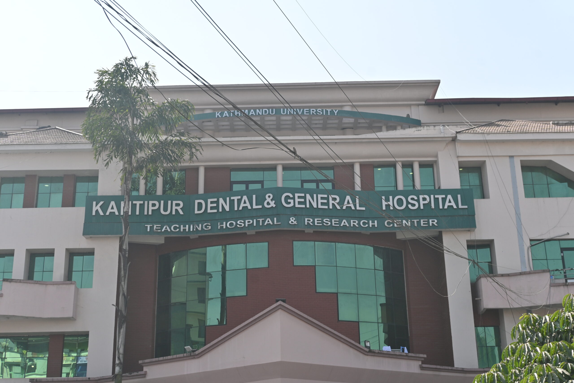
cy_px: 192
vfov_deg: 28.5
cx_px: 287
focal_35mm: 47
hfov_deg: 41.7
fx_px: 753
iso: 100
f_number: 7.1
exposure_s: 1/400
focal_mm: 31.5
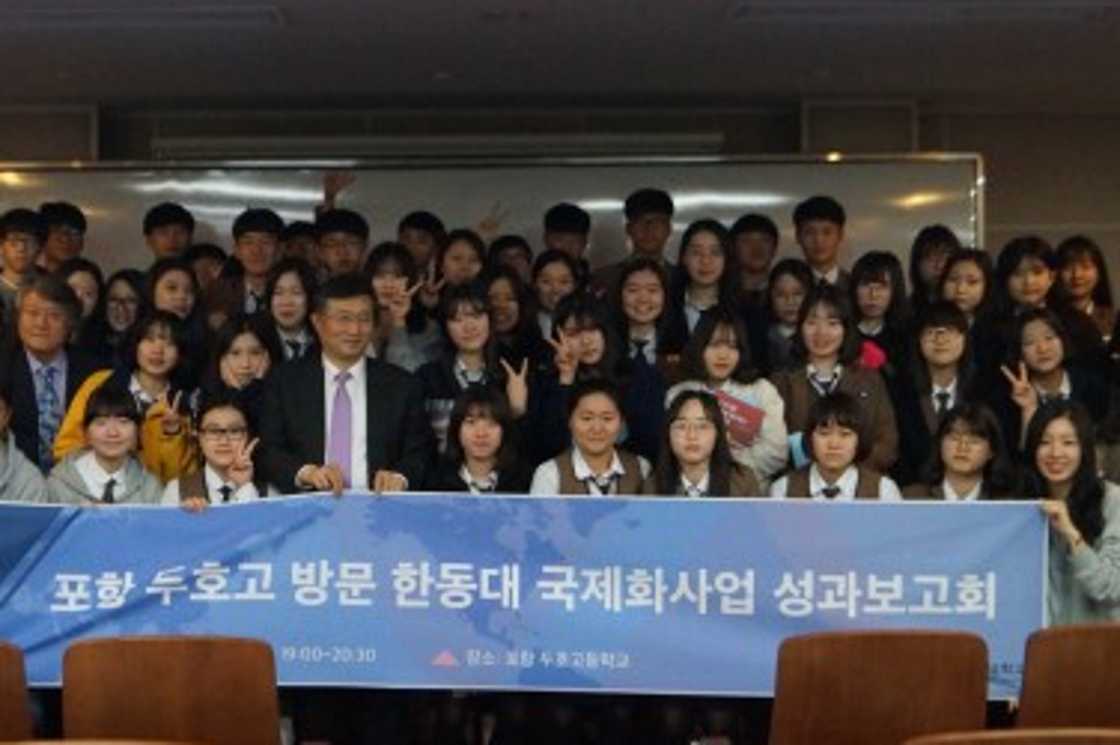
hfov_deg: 38.8
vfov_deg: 26.4
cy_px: 305
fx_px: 1585
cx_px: 453
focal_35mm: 51
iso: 2000
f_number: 4
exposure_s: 1/160
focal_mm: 20
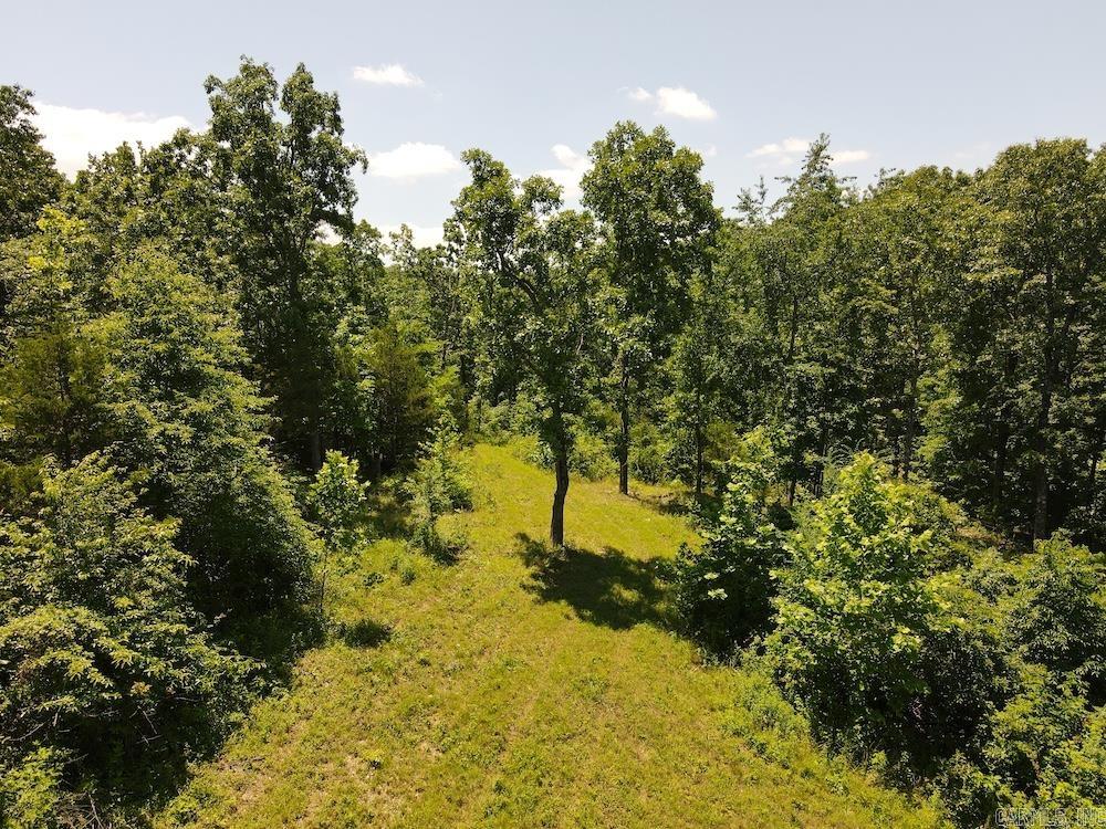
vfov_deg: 56.8
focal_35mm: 24
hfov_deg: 71.6
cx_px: 553
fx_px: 767
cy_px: 414
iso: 100
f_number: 2.8
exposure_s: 1/25
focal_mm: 4.5
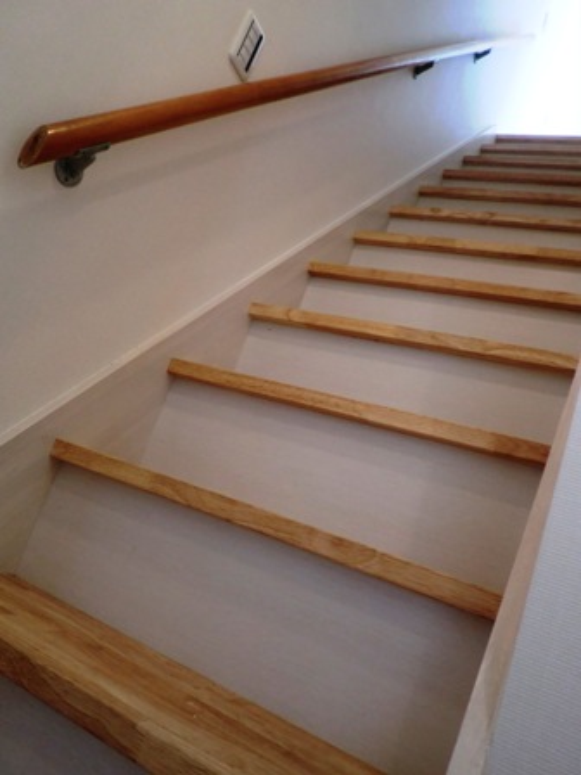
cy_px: 388
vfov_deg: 67.3
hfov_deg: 53.1
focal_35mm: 26
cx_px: 290
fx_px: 582
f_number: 2.8
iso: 125
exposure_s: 1/60
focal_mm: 4.7
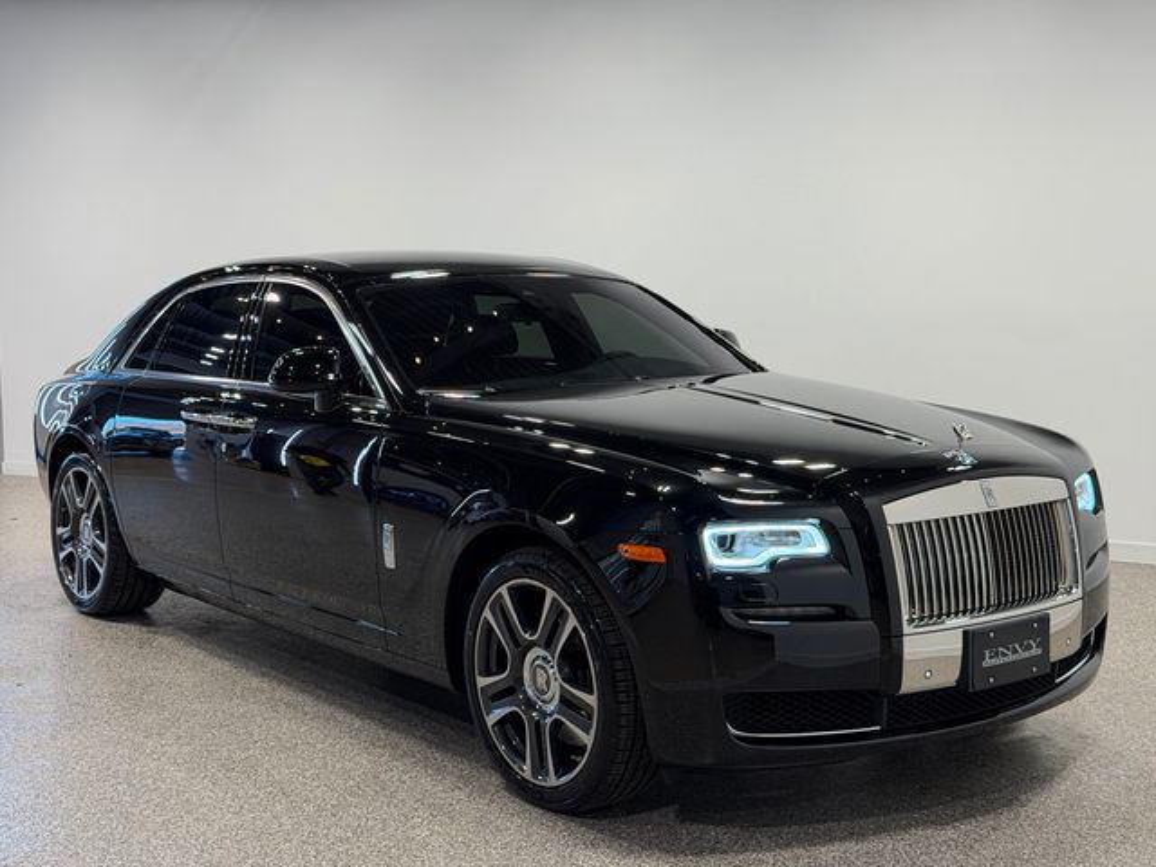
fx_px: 1603
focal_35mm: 48
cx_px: 578
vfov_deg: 30.3
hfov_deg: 39.7
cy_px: 434
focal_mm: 6.76
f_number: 1.78
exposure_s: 1/204
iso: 50
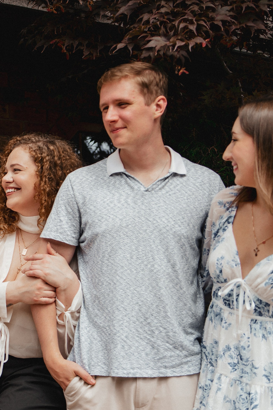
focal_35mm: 68
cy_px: 230
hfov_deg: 19.2
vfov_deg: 29.6
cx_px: -29
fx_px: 774
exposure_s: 1/800
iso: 125
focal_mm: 35
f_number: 2.5
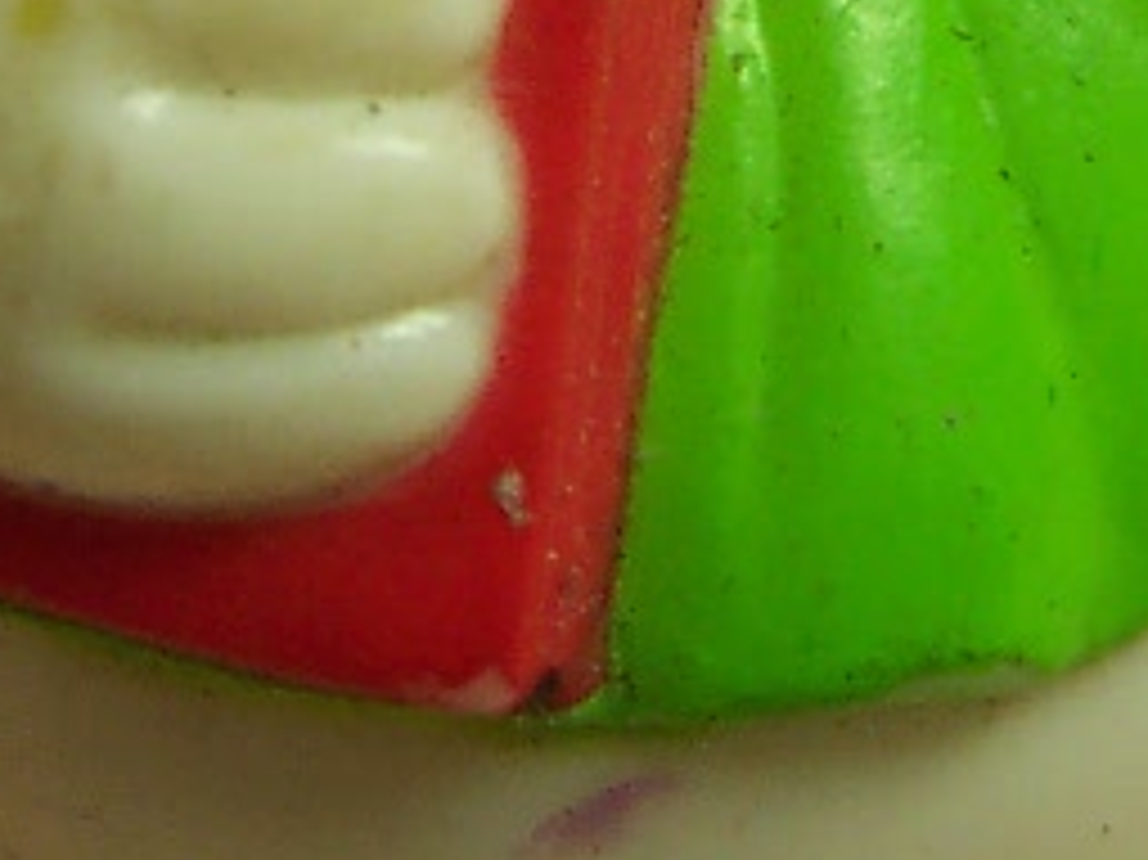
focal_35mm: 174
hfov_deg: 11.4
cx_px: 788
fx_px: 5768
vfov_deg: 8.1
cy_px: -837
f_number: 2.8
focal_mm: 5.6
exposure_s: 1/90
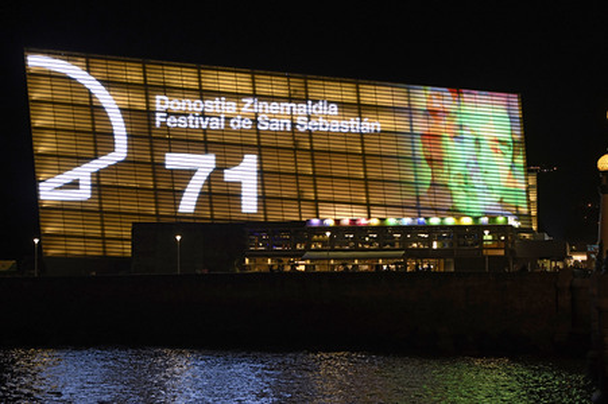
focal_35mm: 48
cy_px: 202
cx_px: 304
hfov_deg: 41.1
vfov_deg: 28.0
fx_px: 810
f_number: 3.5
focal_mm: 48
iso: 1250
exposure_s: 1/100
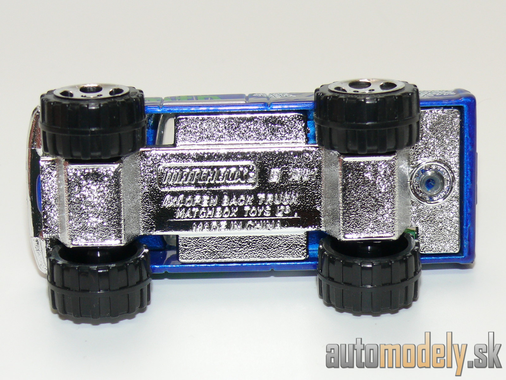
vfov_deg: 13.2
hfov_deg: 17.6
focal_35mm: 112
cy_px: 190
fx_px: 1637
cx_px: 253
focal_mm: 14.2
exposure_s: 1/30
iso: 100
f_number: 4
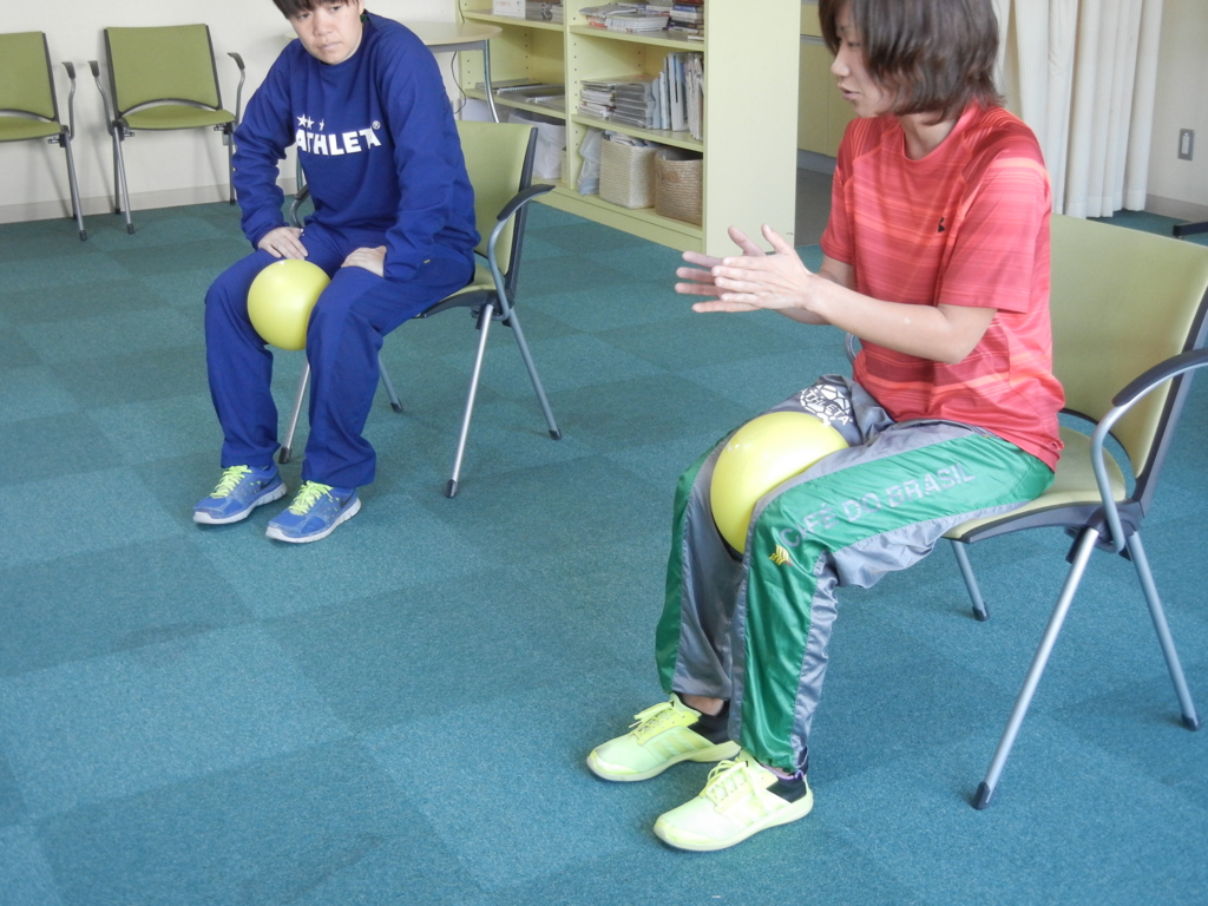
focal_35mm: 45
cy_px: 453
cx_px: 604
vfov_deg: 32.2
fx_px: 1570
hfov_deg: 42.1
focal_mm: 8.1
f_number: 3.8
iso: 400
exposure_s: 1/28.2
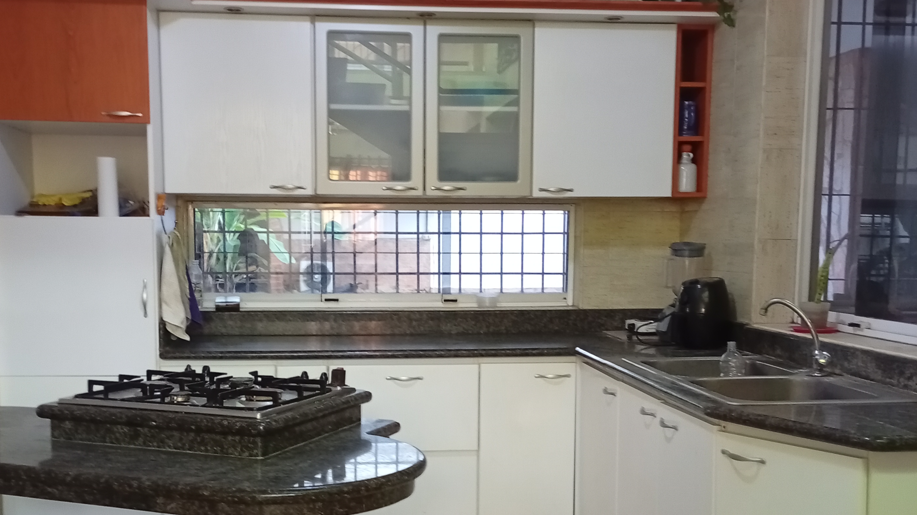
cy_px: 348
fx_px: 1046
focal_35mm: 43
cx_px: 430
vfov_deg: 27.5
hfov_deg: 47.3
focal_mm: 3.84
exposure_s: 1/33.3
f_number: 1.8
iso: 431
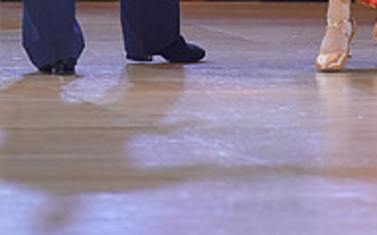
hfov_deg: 3.6
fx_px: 5923
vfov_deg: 2.3
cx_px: 311
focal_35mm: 577
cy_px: -257
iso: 800
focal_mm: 124
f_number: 2
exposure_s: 1/500
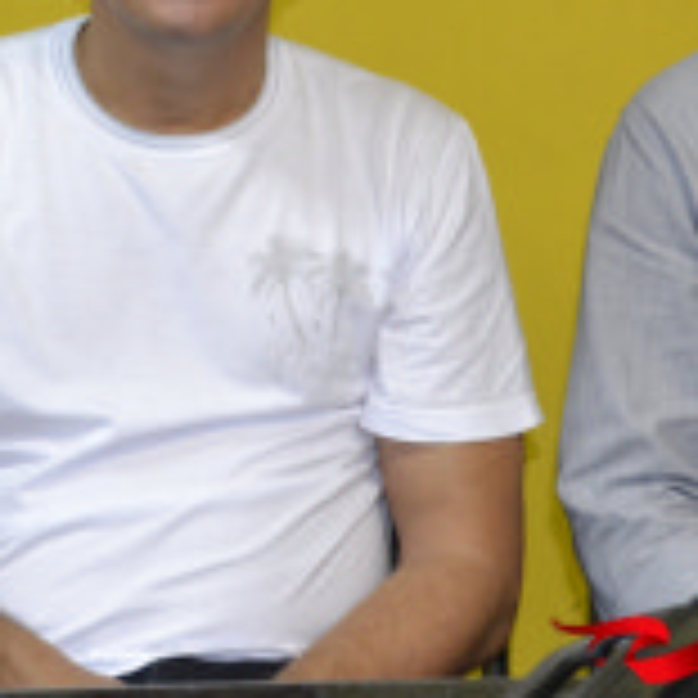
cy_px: 169
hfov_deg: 15.0
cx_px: 59
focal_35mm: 115
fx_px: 2624
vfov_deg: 15.1
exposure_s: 1/60
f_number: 4.5
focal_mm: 28
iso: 1600
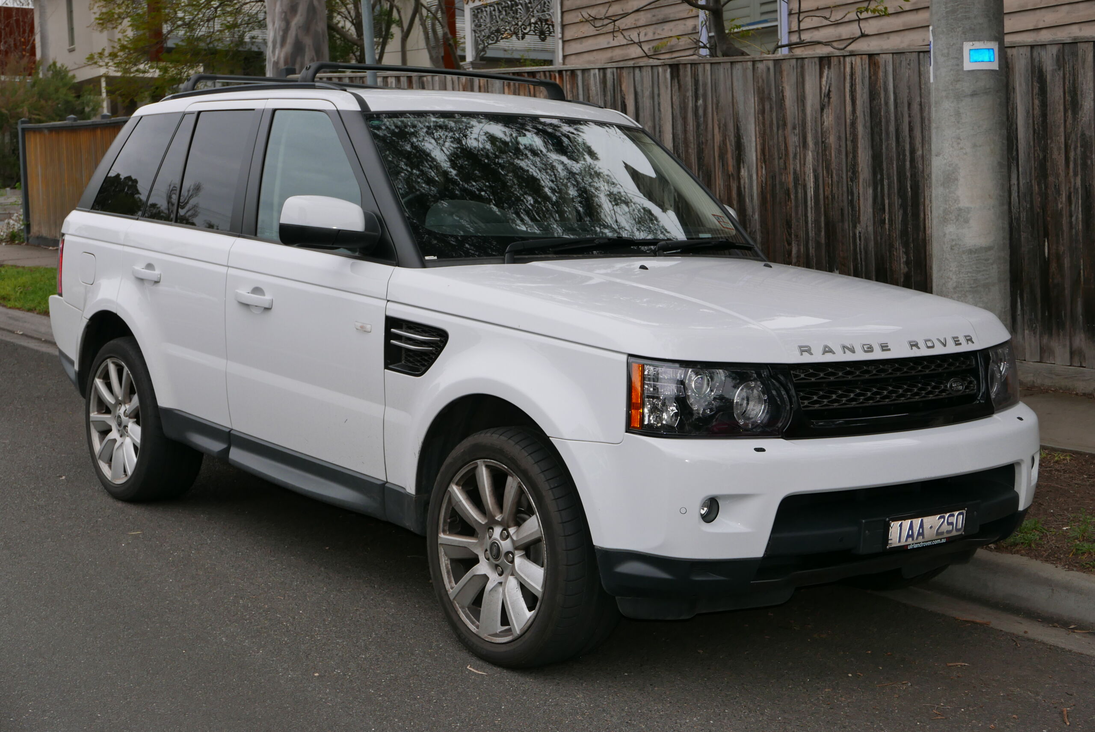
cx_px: 548
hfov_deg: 36.8
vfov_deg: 25.1
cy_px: 366
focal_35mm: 54
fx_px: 1644
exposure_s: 1/250
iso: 200
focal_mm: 24.5
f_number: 5.6
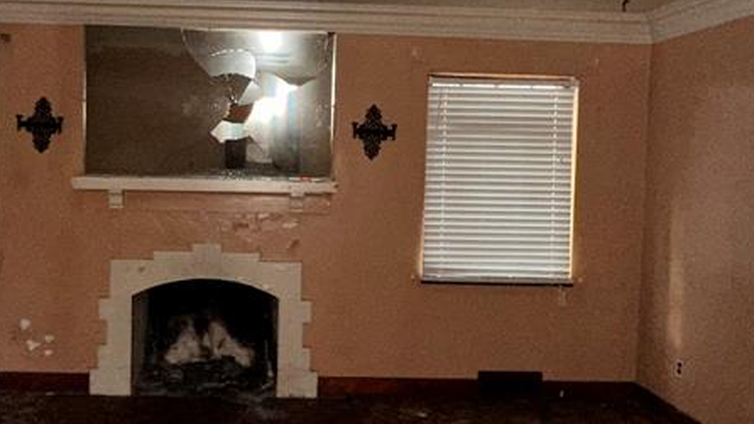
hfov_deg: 56.0
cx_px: 289
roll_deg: -1.3
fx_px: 700
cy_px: 181
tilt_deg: -1.9
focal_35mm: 35
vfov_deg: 33.7
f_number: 2.2
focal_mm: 2.22
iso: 500
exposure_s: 1/30
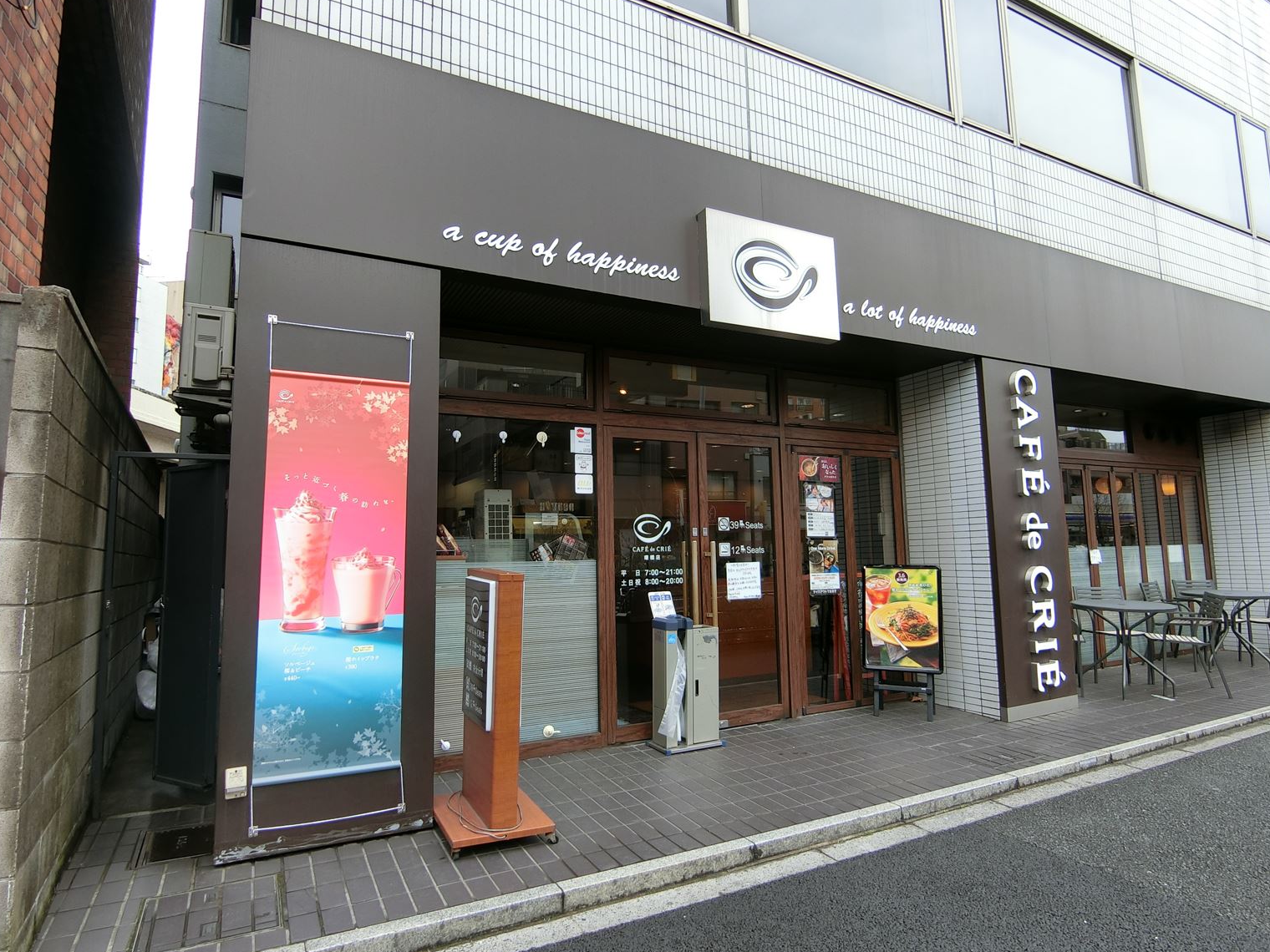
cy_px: 477
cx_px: 650
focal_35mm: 20
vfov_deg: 66.0
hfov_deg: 81.7
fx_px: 734
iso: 80
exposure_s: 1/200
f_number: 2.7
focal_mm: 4.06
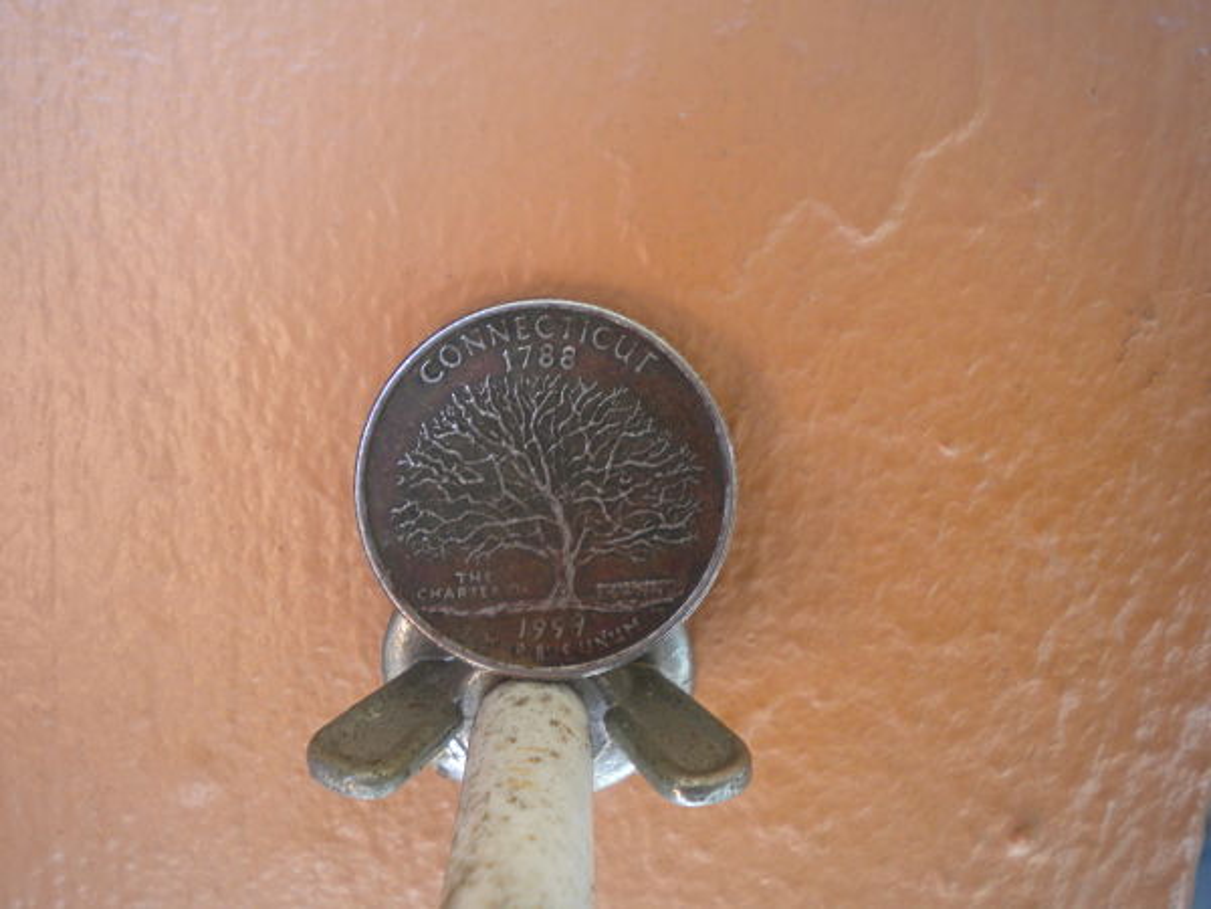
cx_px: 606
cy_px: 454
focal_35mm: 41
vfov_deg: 35.1
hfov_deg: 45.8
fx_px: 1434
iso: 109
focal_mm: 7.4
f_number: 3.5
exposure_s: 1/53.6
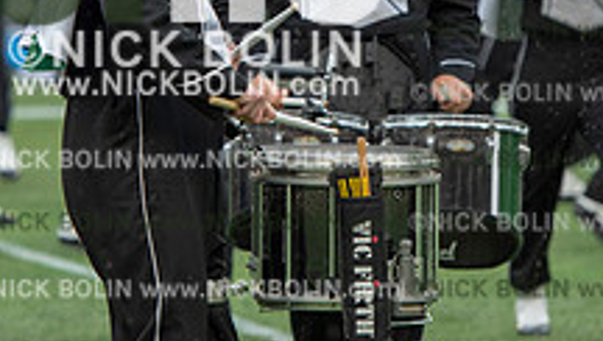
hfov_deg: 4.7
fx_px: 7410
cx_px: 184
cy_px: -36
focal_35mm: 463
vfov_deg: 2.6
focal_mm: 165
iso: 400
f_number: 4
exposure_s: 1/500
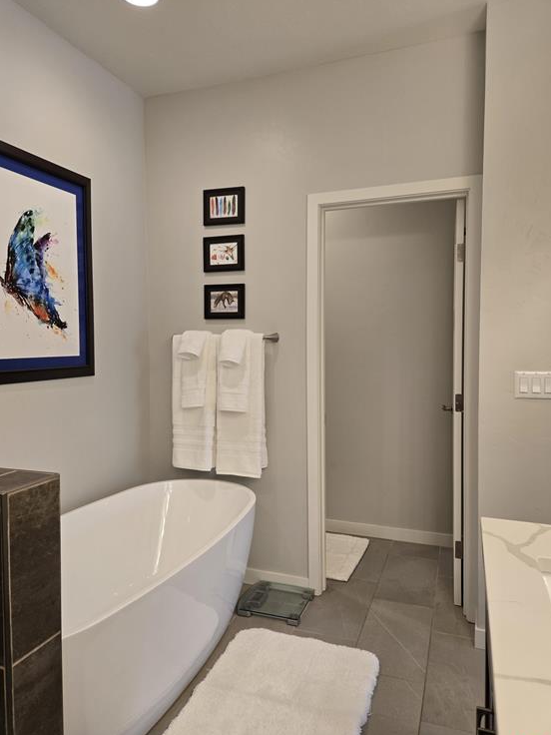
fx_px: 509
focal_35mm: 24
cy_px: 363
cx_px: 270
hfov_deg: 56.8
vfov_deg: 71.6
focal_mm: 5.4
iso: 125
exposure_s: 1/120
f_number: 1.8
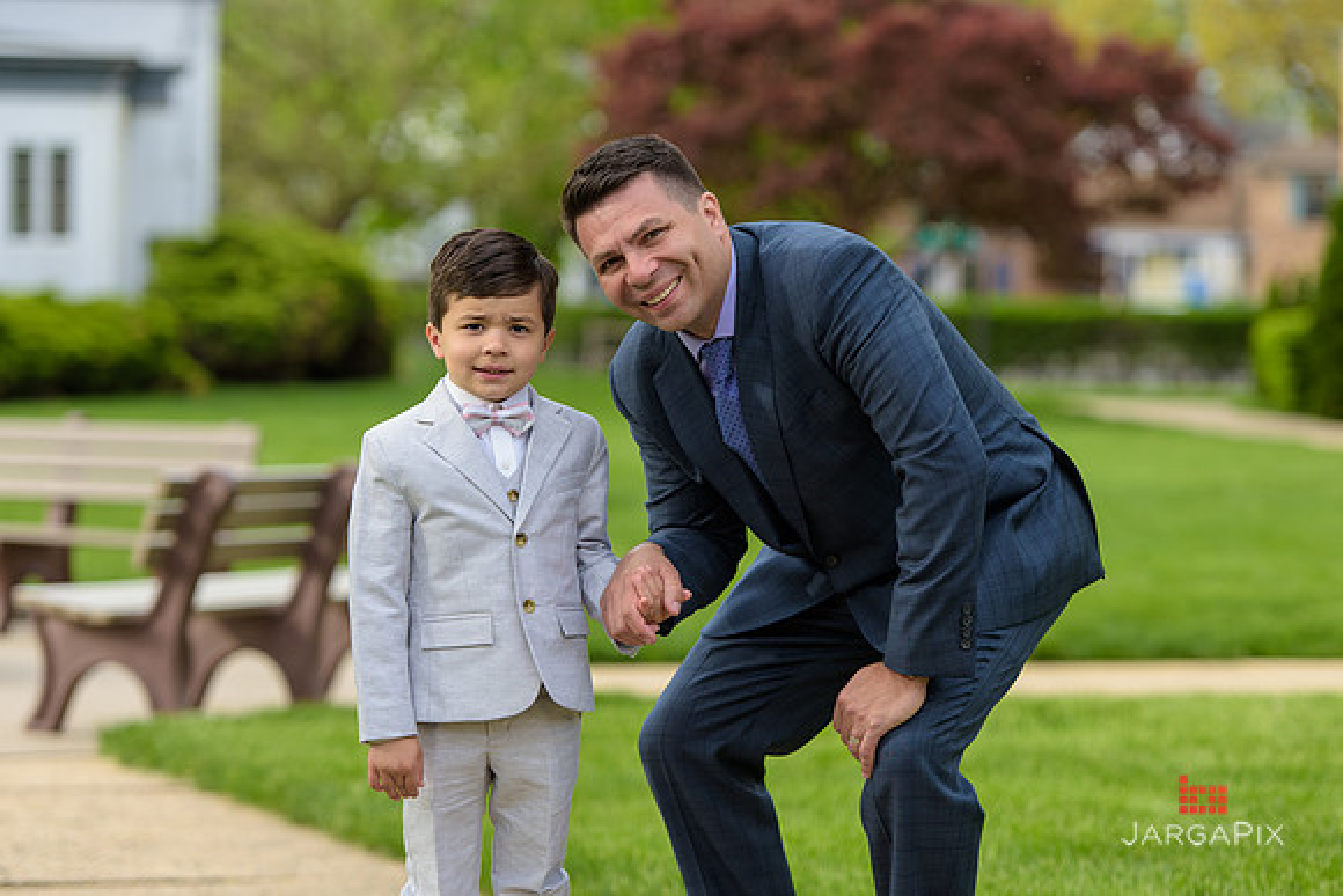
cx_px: 730
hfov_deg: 16.2
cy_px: 430
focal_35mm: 126
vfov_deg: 10.9
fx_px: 4704
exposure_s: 1/500
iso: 200
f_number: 3.2
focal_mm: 116
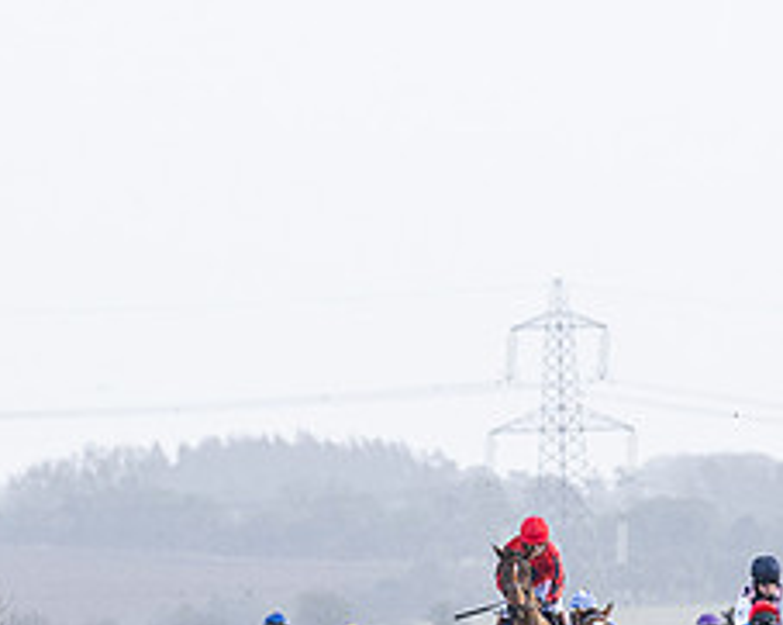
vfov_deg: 1.5
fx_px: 24486
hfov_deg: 1.8
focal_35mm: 1058
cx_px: 922
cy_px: 934
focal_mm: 200
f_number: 5
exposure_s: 1/2000
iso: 800
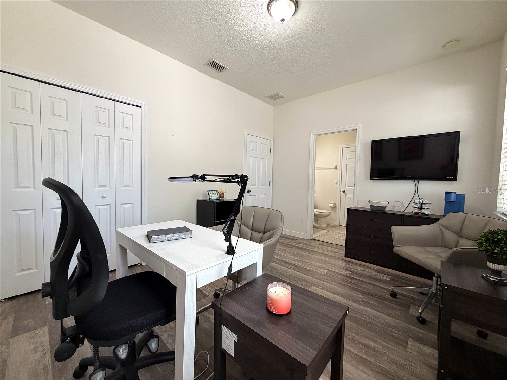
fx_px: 205
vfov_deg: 85.7
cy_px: 190
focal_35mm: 14
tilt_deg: -1.9
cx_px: 254
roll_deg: -0.9
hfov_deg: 102.1
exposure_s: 1/120
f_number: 2.2
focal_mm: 2.22
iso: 250
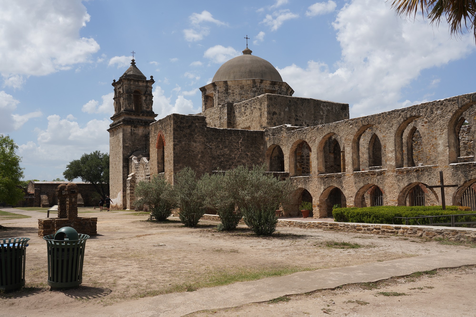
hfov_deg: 53.1
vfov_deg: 36.9
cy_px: 158
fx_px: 476
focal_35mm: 36
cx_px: 238
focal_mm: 36
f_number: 18
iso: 100
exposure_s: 1/100
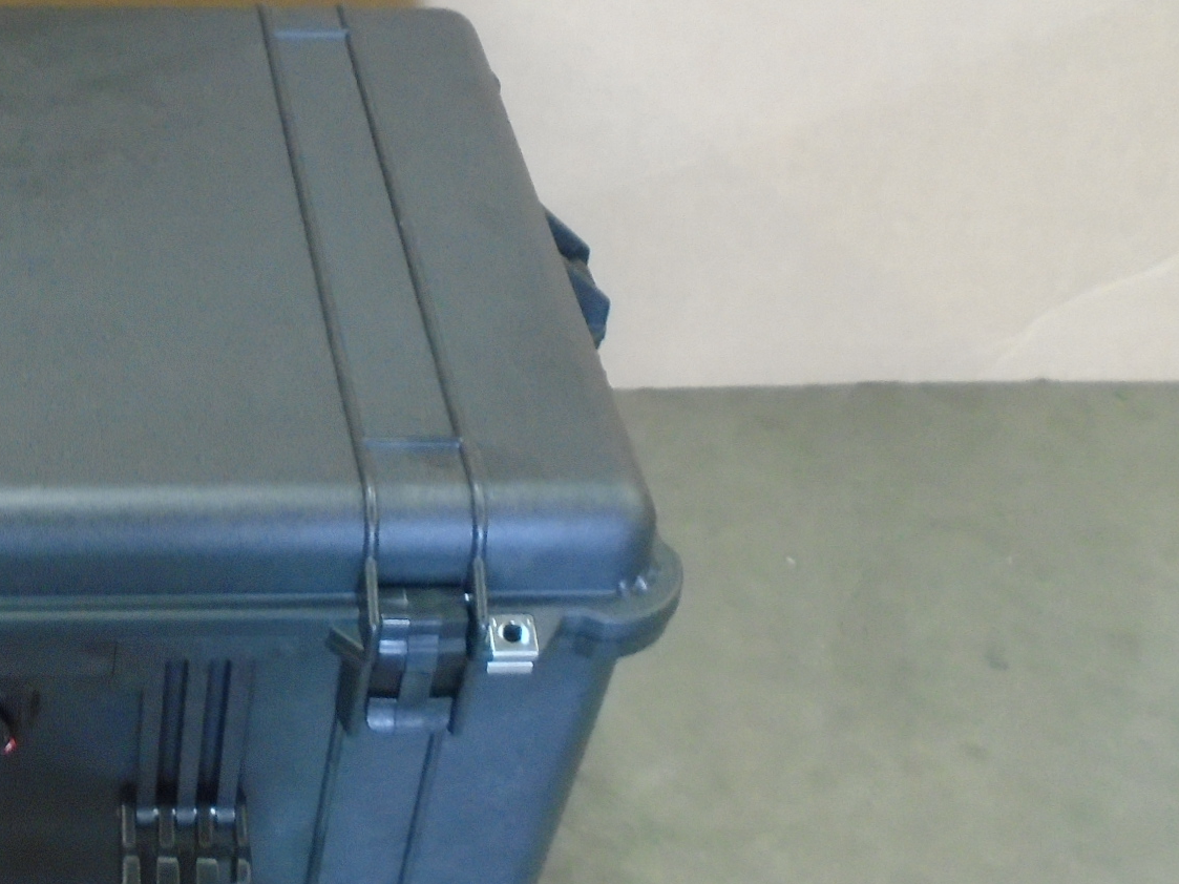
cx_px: 47
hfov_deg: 30.3
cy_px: 491
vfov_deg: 24.4
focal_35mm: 60
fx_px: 2043
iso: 400
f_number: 3.2
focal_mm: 4.6
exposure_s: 1/15
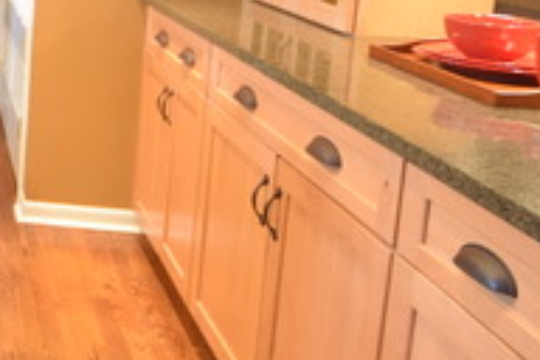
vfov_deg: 25.3
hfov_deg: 28.0
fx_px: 750
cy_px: -24
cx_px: -253
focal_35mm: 50
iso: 200
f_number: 4
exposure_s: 1/3
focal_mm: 10
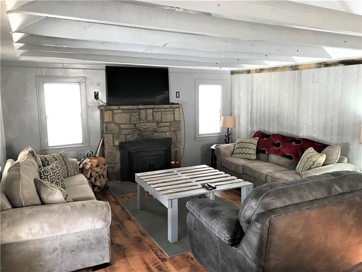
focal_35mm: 28
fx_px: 293
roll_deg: -0.2
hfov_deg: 63.4
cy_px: 136
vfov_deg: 49.7
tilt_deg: -7.6
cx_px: 181
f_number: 1.8
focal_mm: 3.99
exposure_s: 1/15
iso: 50
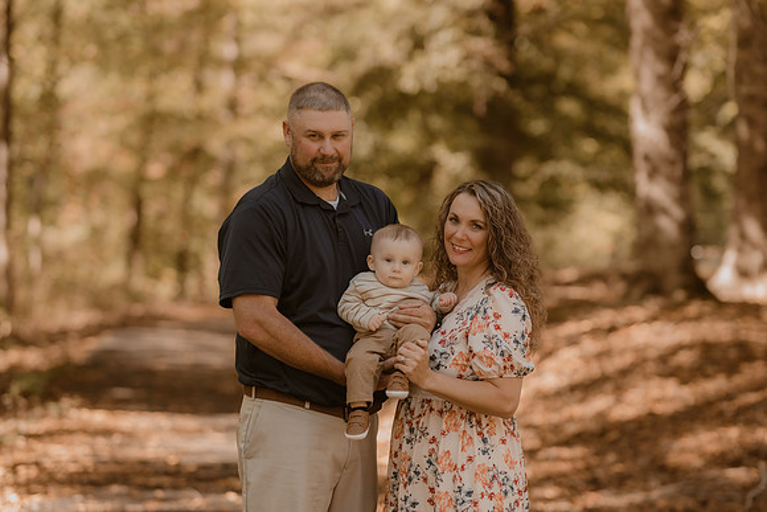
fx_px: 2259
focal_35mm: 106
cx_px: 383
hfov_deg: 19.3
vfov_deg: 12.9
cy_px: 314
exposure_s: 1/800
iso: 320
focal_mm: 85
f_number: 1.8
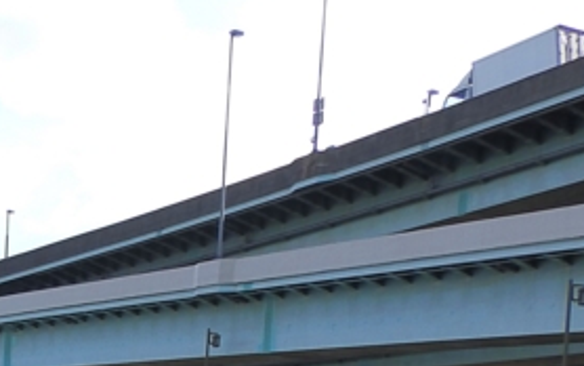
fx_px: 1067
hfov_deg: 25.3
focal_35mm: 67
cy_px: 570
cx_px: -221
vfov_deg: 17.3
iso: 80
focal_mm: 4
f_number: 4.5
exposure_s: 1/320
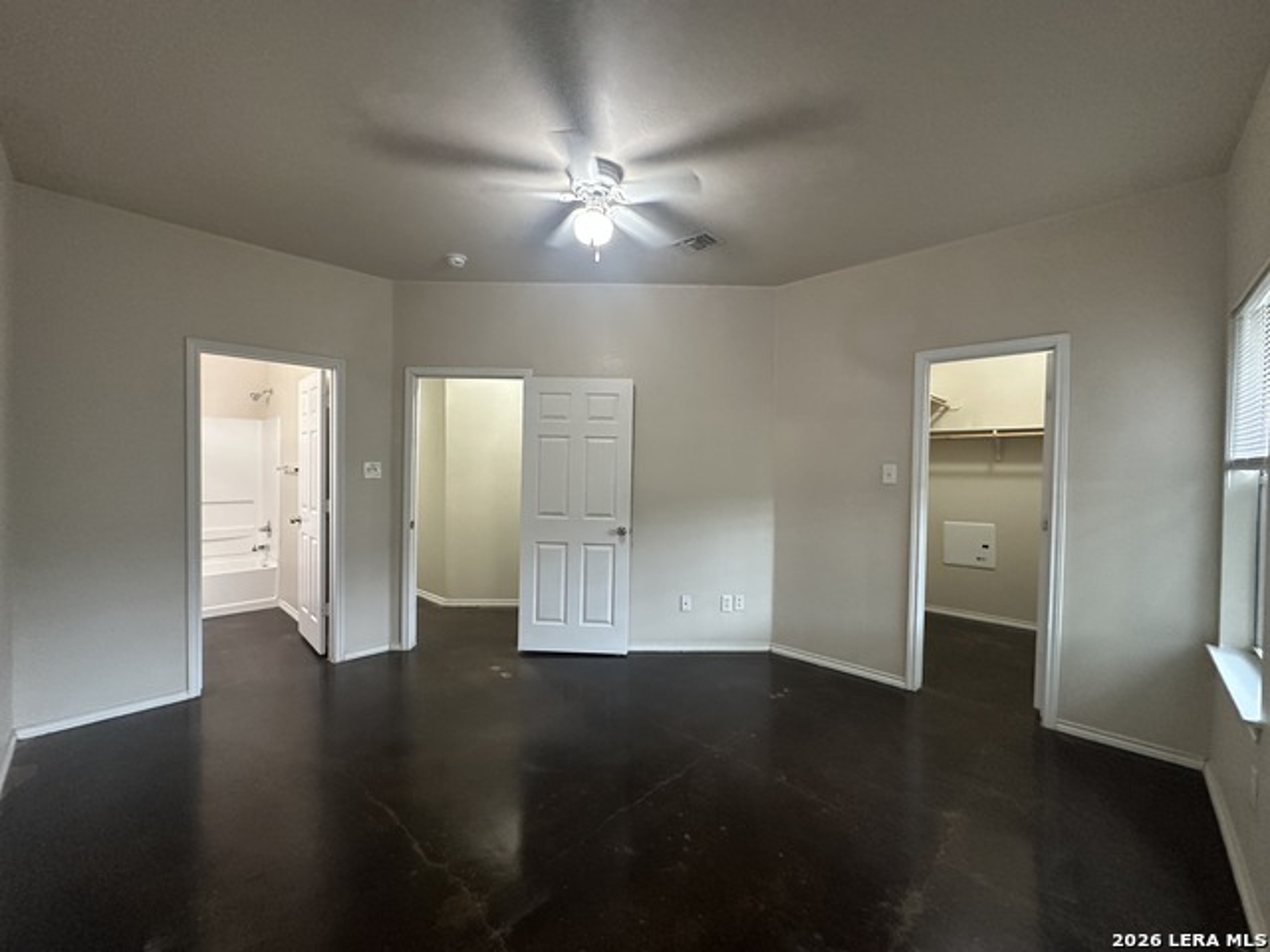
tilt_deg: -0.3
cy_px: 476
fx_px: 514
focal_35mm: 14
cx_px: 635
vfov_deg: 85.7
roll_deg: -0.7
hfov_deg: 102.1
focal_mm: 2.22
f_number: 2.2
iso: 400
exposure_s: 1/60
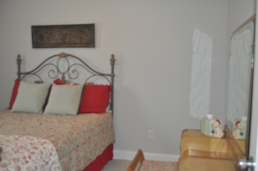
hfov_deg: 57.3
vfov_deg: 39.9
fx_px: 236
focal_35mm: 33
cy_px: 86
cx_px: 129
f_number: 4
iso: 800
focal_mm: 22
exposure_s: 1/60
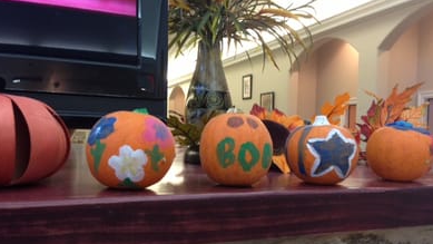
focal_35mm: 37
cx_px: 216
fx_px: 425
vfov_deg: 31.9
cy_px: 148
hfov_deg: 54.0
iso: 125
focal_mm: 4.13
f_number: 2.4
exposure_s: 1/20
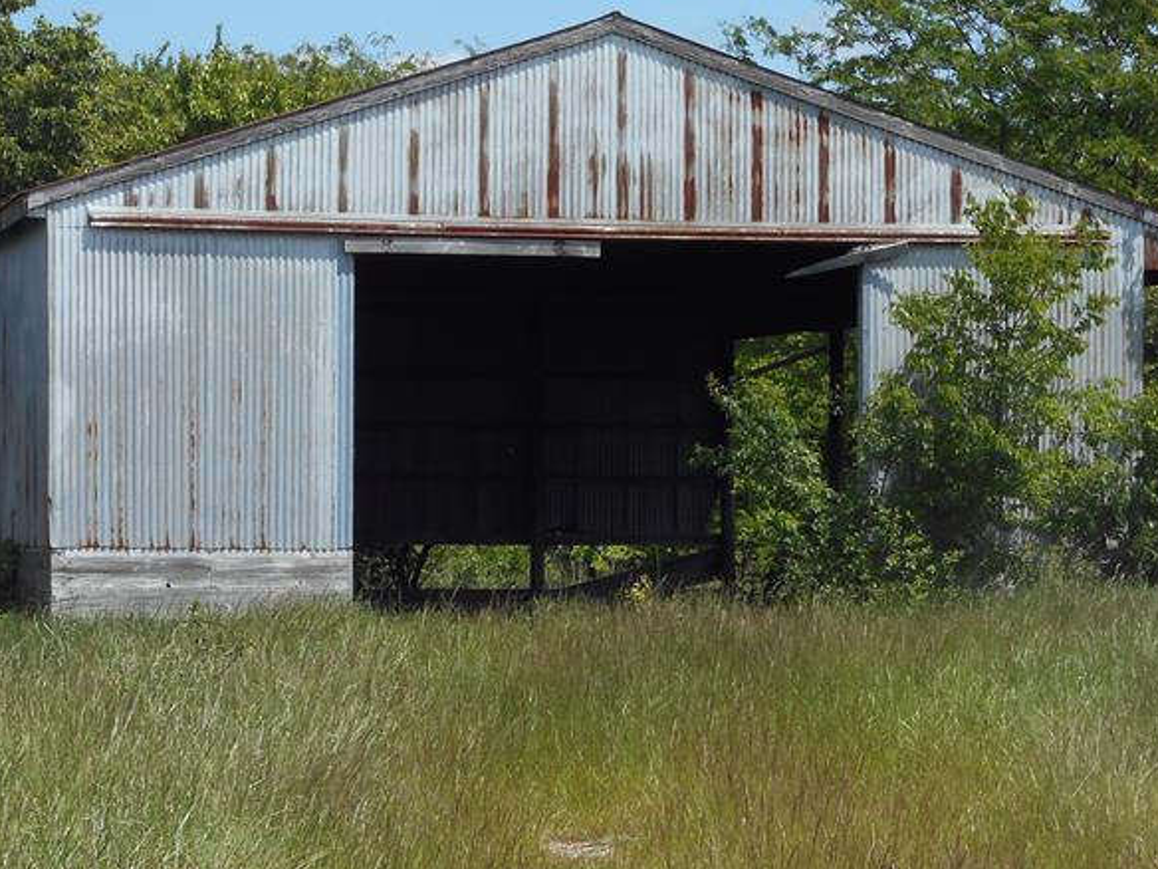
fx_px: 4516
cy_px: 508
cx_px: 486
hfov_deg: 14.6
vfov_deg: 11.0
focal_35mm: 135
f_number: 5.5
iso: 80
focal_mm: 13.8
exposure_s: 1/320
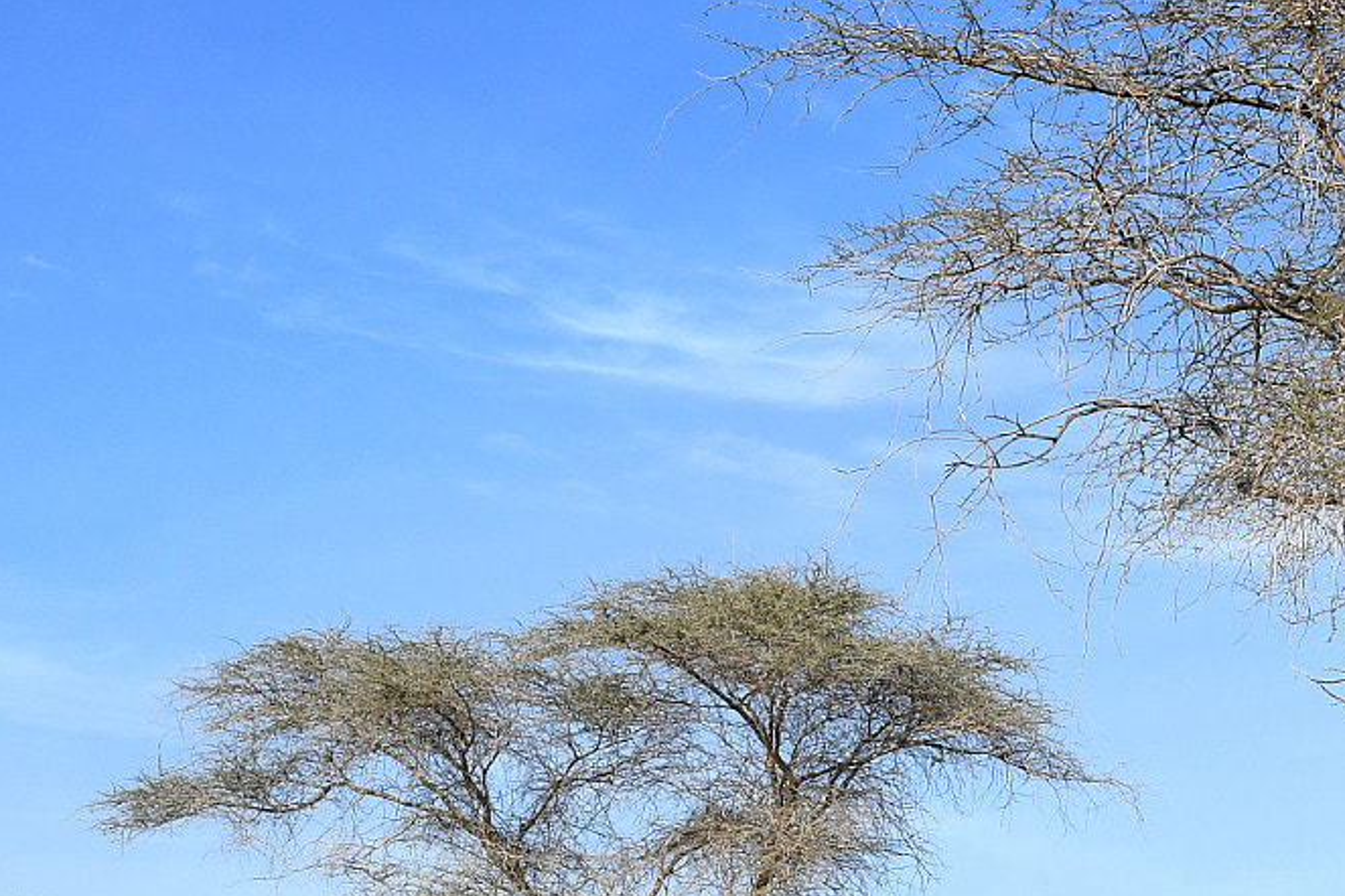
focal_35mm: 112
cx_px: 1519
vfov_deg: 12.2
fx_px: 4192
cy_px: 718
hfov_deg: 17.5
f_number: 11
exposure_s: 1/500
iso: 200
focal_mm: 31
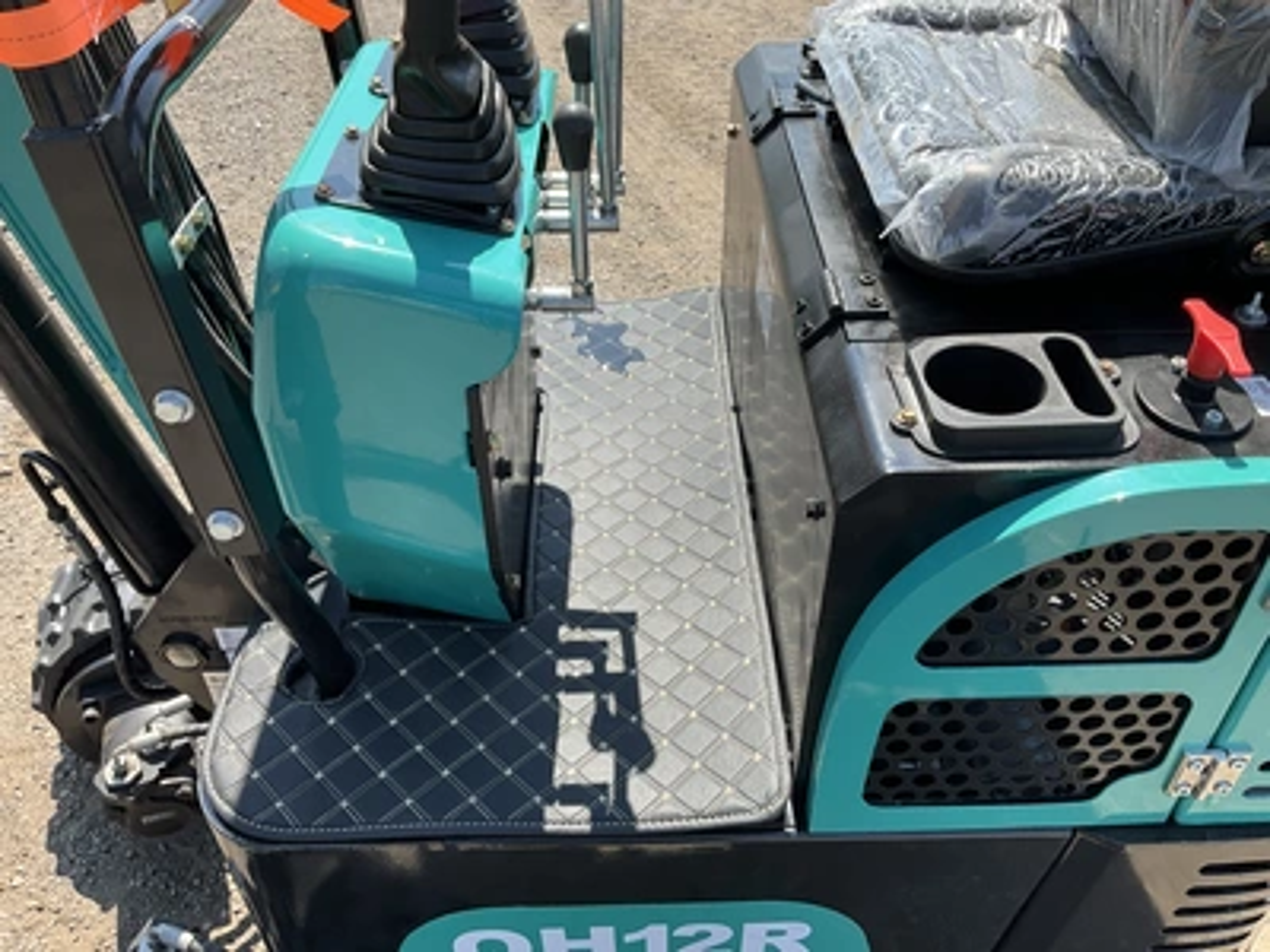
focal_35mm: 29
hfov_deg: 61.7
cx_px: 635
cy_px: 476
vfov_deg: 48.2
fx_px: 1064
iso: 25
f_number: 1.8
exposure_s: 1/657
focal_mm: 3
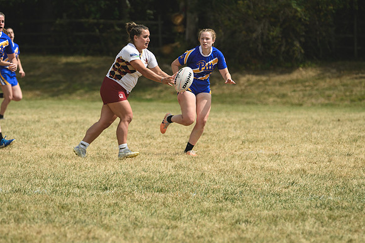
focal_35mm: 420
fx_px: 4256
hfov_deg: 4.9
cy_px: 122
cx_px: 182
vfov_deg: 3.3
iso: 110
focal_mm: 280
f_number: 5.6
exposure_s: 1/1000
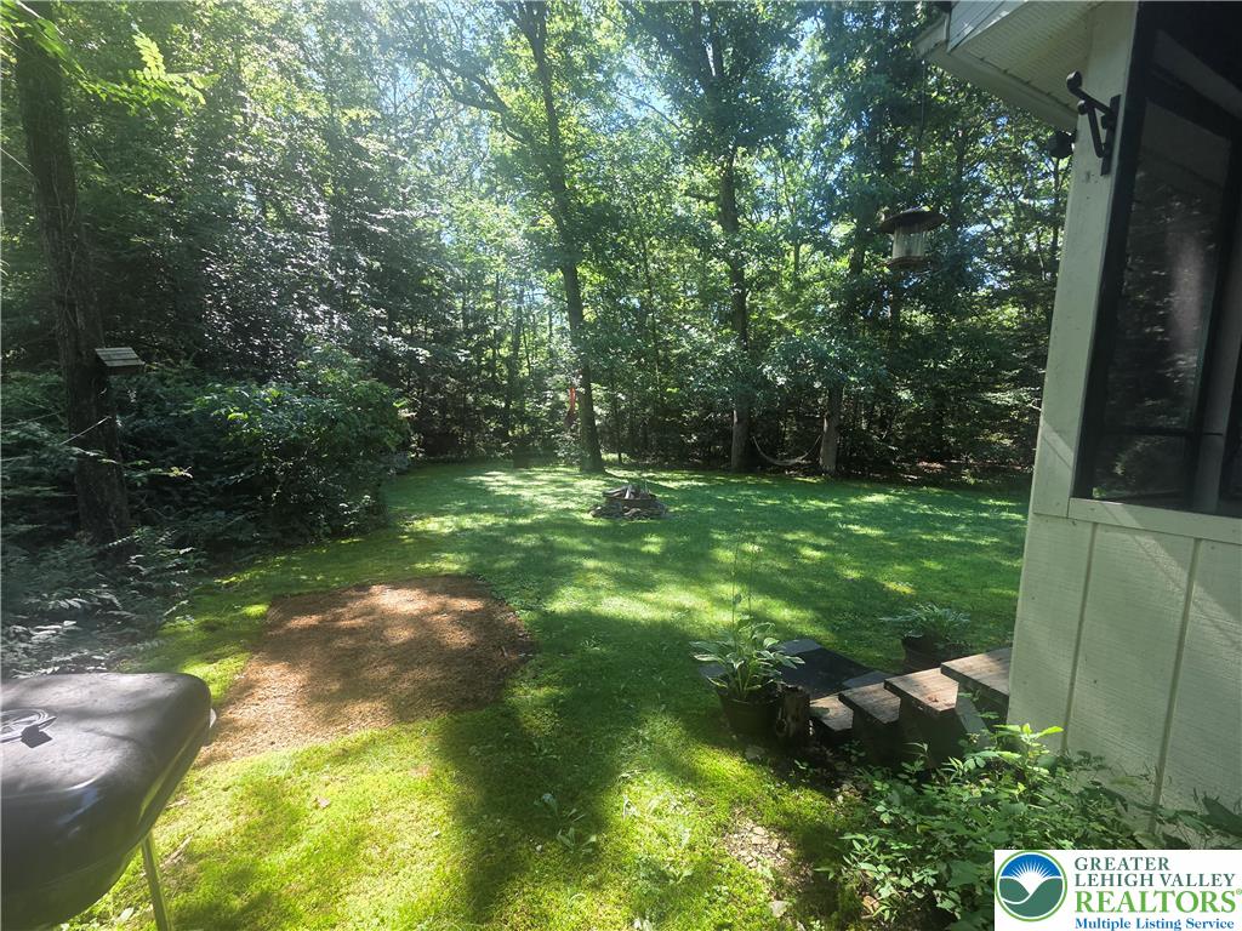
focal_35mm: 13
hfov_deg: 106.2
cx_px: 621
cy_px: 466
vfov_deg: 89.9
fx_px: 466
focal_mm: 2.2
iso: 50
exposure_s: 1/120
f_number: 2.2
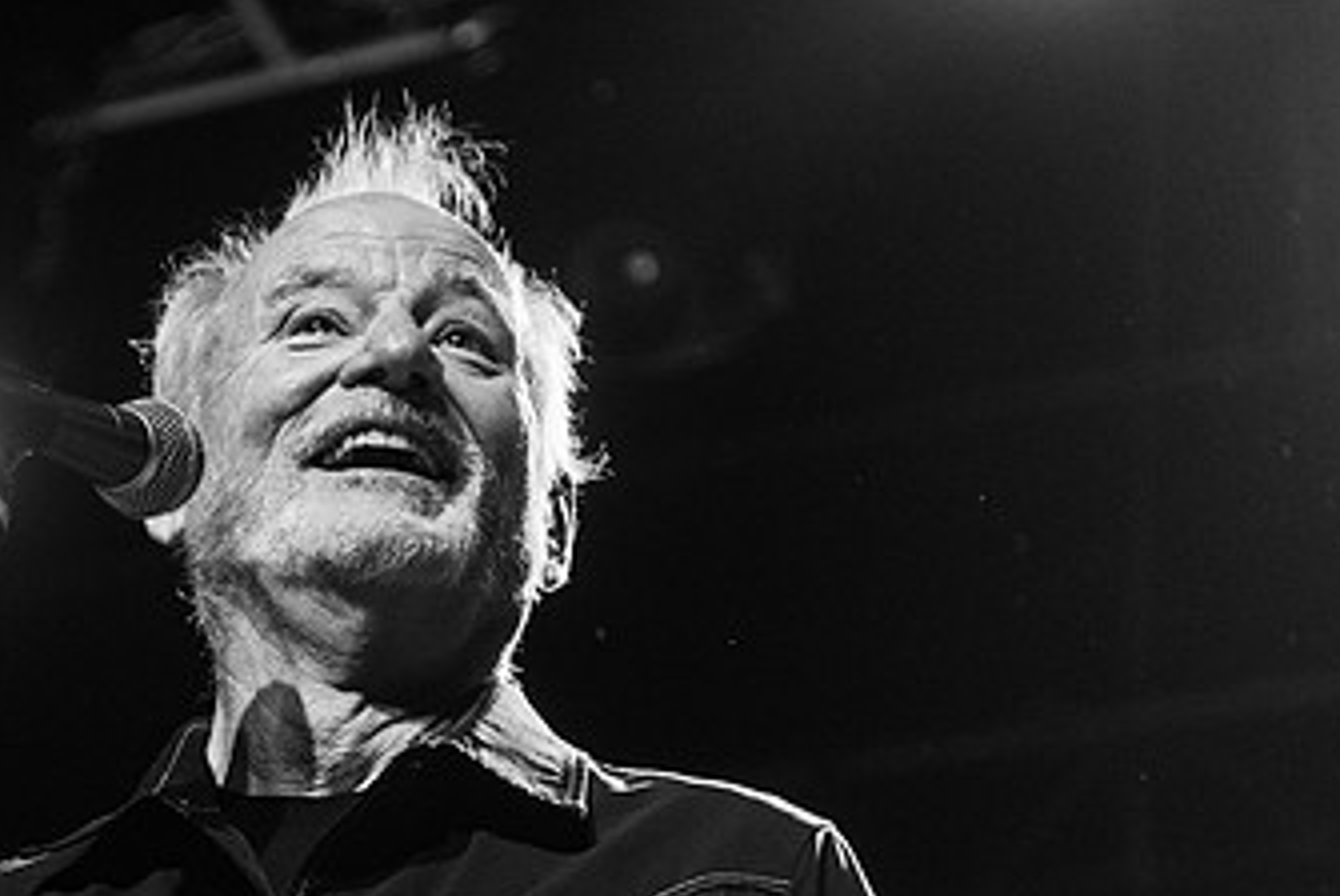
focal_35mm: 146
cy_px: 686
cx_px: 311
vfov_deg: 9.4
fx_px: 5439
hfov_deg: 14.0
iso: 2500
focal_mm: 70
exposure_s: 1/400
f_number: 3.2
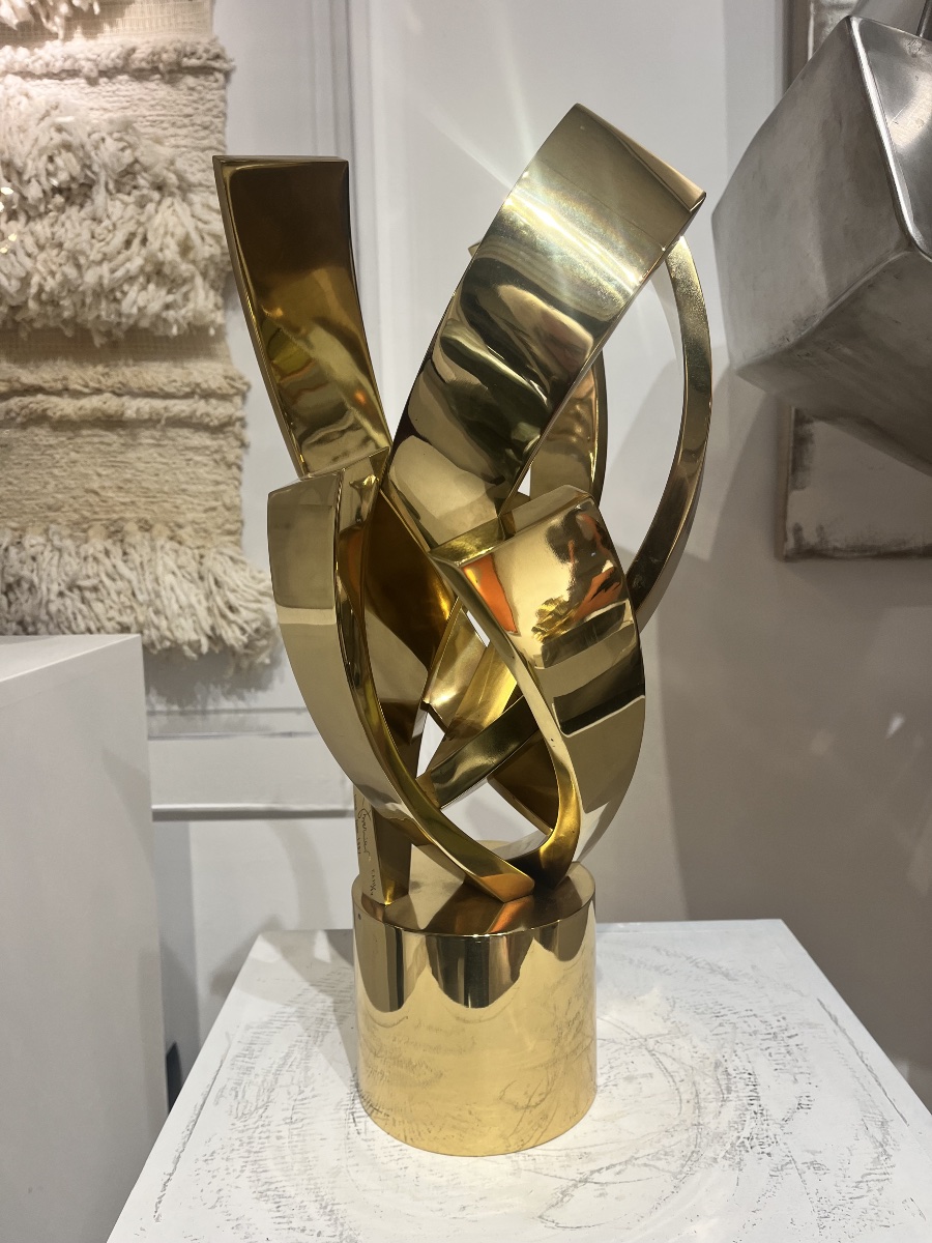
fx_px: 933
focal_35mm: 26
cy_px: 622
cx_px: 466
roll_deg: +1.3
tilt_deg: -7.1
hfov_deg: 53.1
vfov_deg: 67.3
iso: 50
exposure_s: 1/100
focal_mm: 5.1
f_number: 1.6
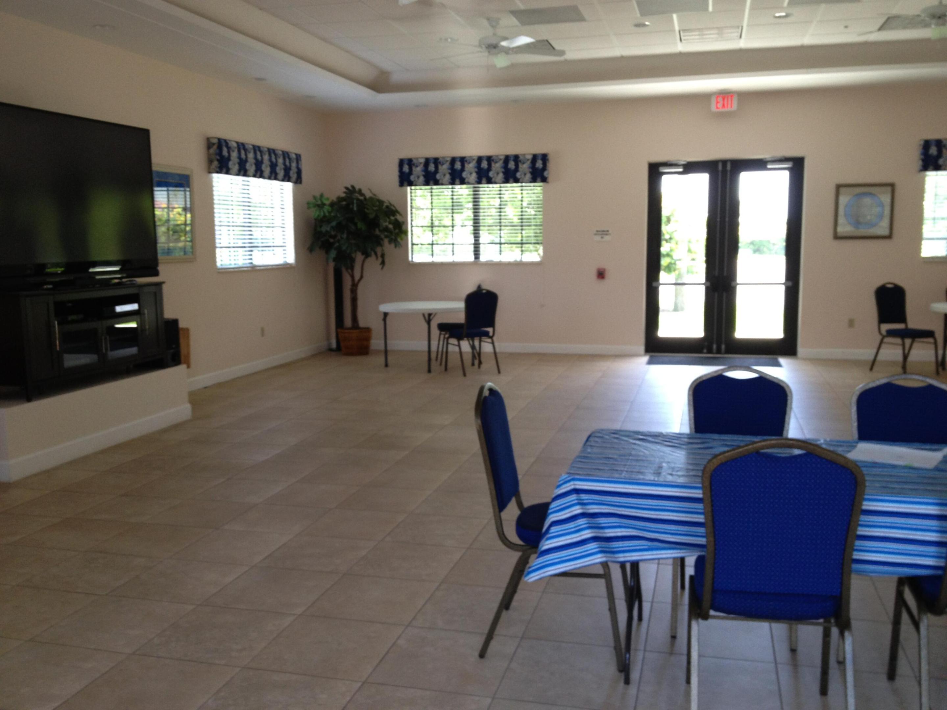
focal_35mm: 35
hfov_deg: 52.6
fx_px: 958
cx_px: 474
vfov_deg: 40.7
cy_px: 355
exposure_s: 1/40
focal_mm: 4.28
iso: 80
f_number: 2.4
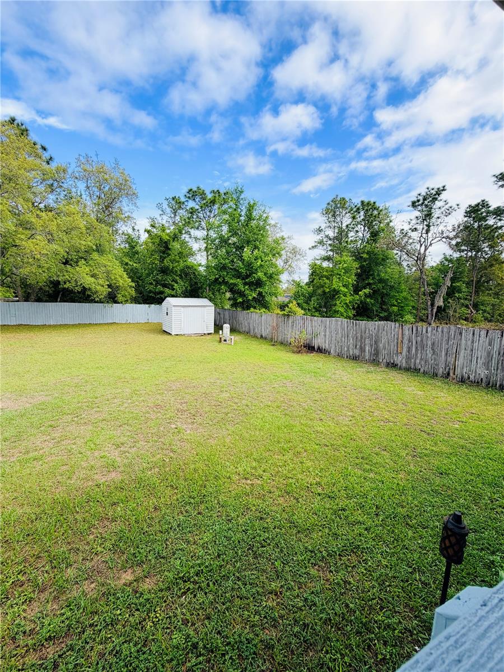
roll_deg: -1.8
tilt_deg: -7.1
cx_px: 252
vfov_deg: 102.1
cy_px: 336
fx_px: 272
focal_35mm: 14
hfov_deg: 85.7
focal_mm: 2.22
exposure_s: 1/770
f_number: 2.2
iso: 32
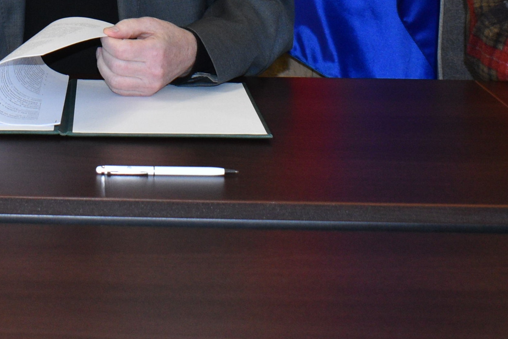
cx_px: 87
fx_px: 1369
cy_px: -189
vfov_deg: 13.2
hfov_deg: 20.7
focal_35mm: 97
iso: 800
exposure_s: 1/100
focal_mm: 20
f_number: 5
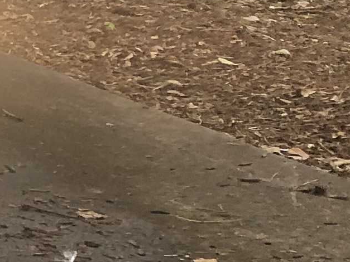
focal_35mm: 180
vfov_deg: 8.2
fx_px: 1820
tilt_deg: -12.2
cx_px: -751
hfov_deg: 8.7
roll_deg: +1.2
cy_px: 195
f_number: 1.8
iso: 32
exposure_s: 1/50
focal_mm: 3.99
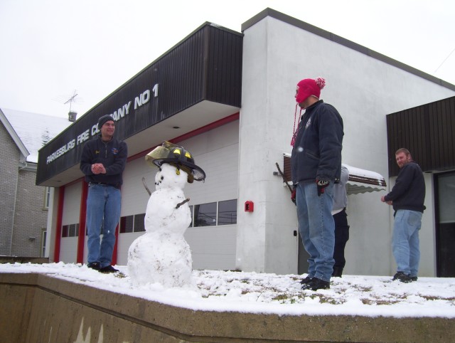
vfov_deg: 39.8
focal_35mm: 36
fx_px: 474
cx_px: 228
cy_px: 172
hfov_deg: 51.3
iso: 80
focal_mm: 6
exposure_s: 1/320
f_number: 4.8
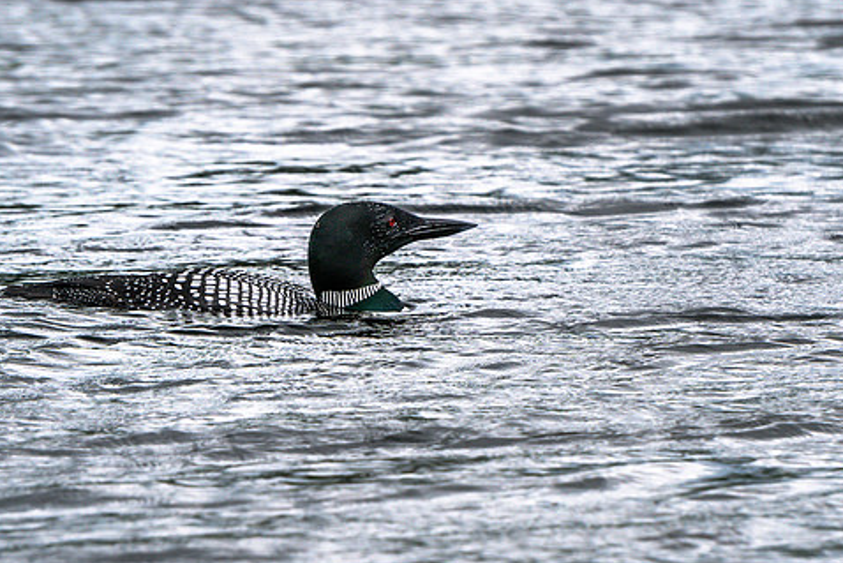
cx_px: 508
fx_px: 8549
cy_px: 356
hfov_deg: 5.6
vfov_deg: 3.8
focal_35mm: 365
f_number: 8
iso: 400
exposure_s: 1/1000
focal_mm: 153
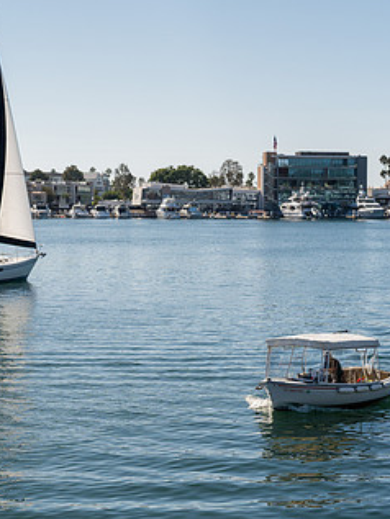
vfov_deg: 22.2
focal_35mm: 88
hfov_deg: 16.8
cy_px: 255
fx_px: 1321
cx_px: 138
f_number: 2.8
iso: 160
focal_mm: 50
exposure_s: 1/8000
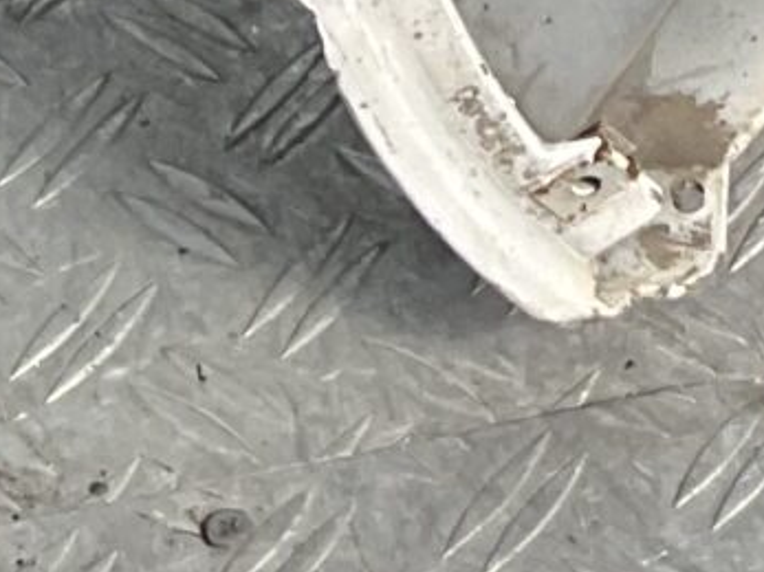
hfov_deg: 8.2
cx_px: 2087
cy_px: -1217
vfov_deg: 6.3
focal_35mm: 214
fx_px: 4722
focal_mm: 3
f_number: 1.8
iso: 16
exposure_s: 1/238
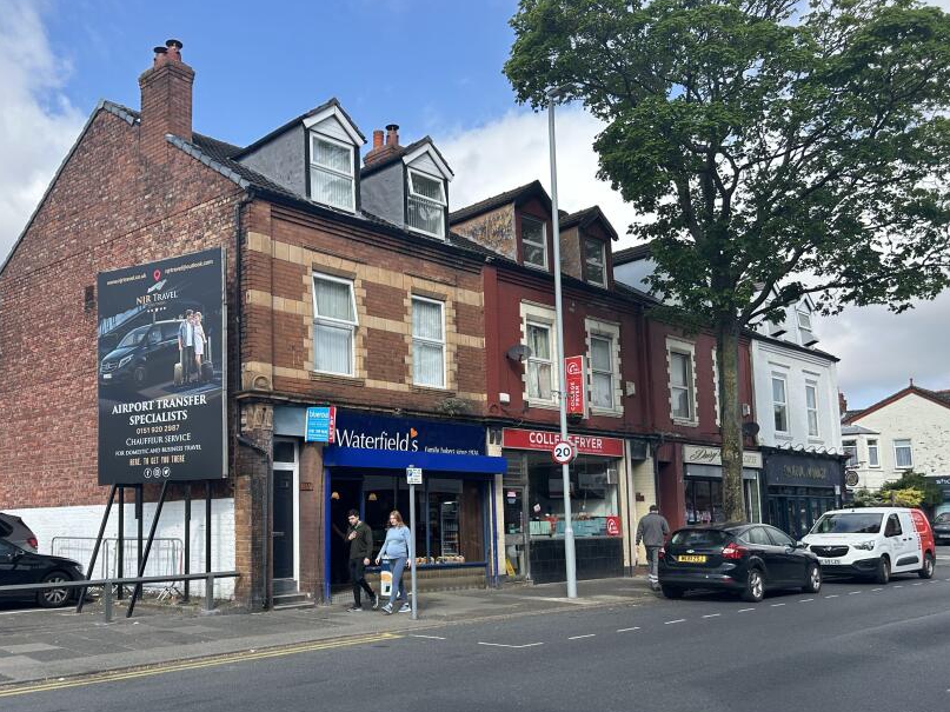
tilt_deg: +7.2
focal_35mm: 33
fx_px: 906
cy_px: 427
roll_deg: +0.3
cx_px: 352
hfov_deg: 54.7
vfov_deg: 42.7
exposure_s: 1/2299
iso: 50
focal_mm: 5.7
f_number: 1.5
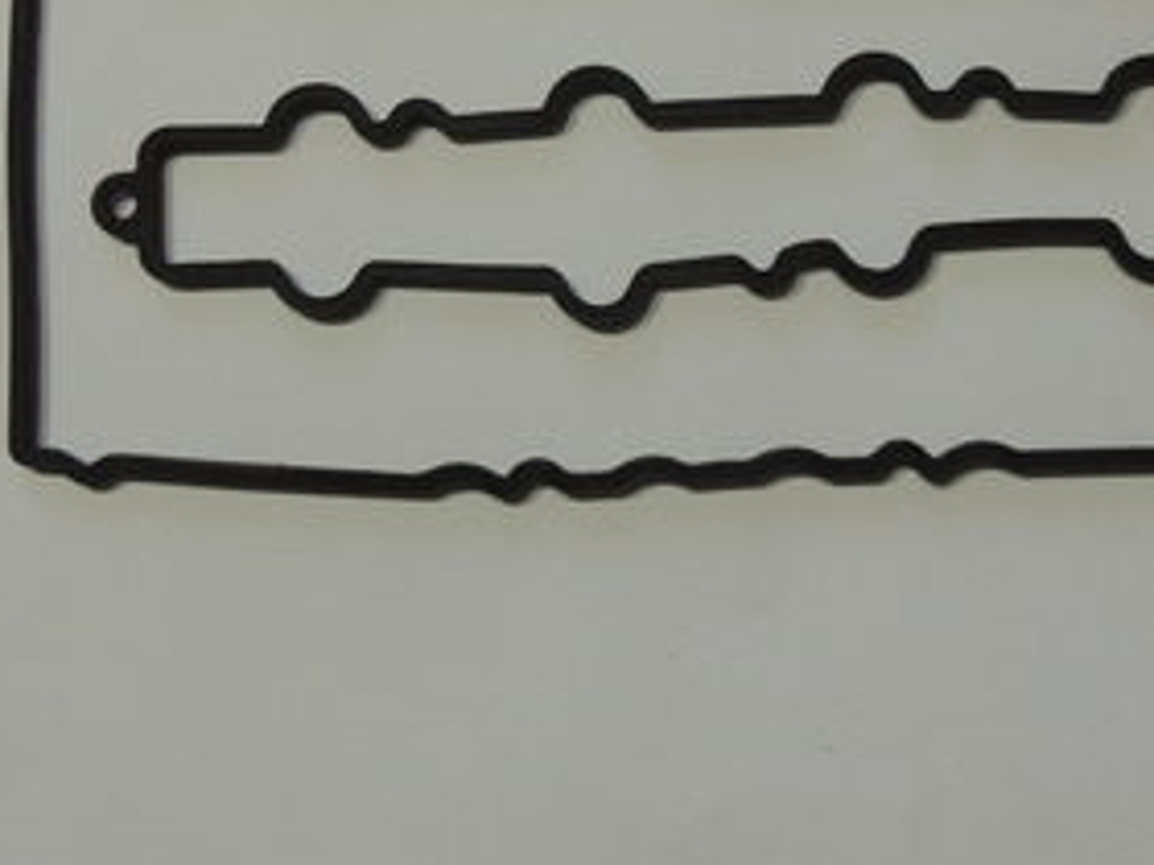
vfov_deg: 24.6
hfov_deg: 32.6
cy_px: 245
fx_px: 1967
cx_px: 676
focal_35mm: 59
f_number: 3.2
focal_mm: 5.8
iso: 400
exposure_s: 1/25
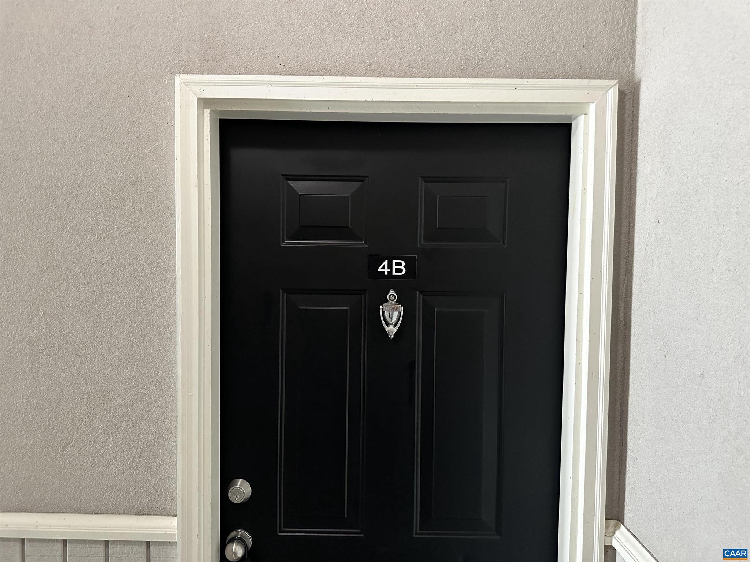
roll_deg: -0.4
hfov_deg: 71.6
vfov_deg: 56.8
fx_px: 520
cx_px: 375
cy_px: 281
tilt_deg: -2.8
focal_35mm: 24
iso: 640
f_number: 1.78
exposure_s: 1/40
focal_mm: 6.86
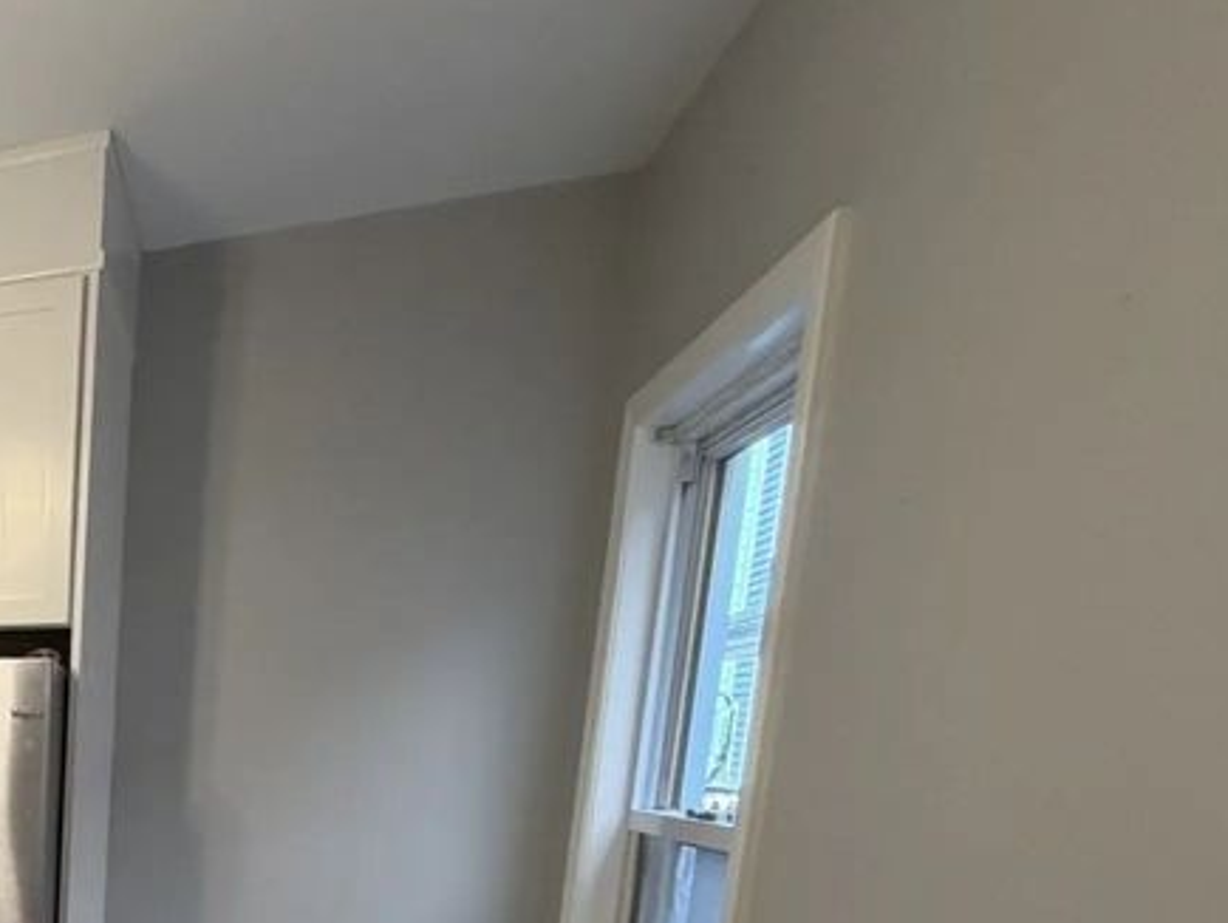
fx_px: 1171
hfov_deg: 40.7
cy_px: 923
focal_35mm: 33
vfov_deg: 38.2
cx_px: -209
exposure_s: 1/60
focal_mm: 2.22
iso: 160
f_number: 2.2
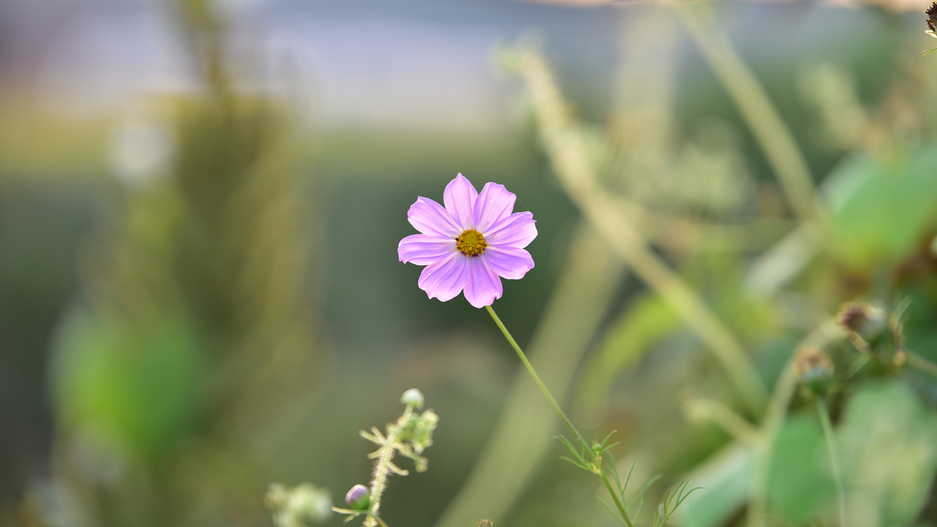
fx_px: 3528
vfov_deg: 8.5
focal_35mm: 142
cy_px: 241
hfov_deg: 15.1
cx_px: 469
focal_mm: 135
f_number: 2.8
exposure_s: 1/160
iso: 100
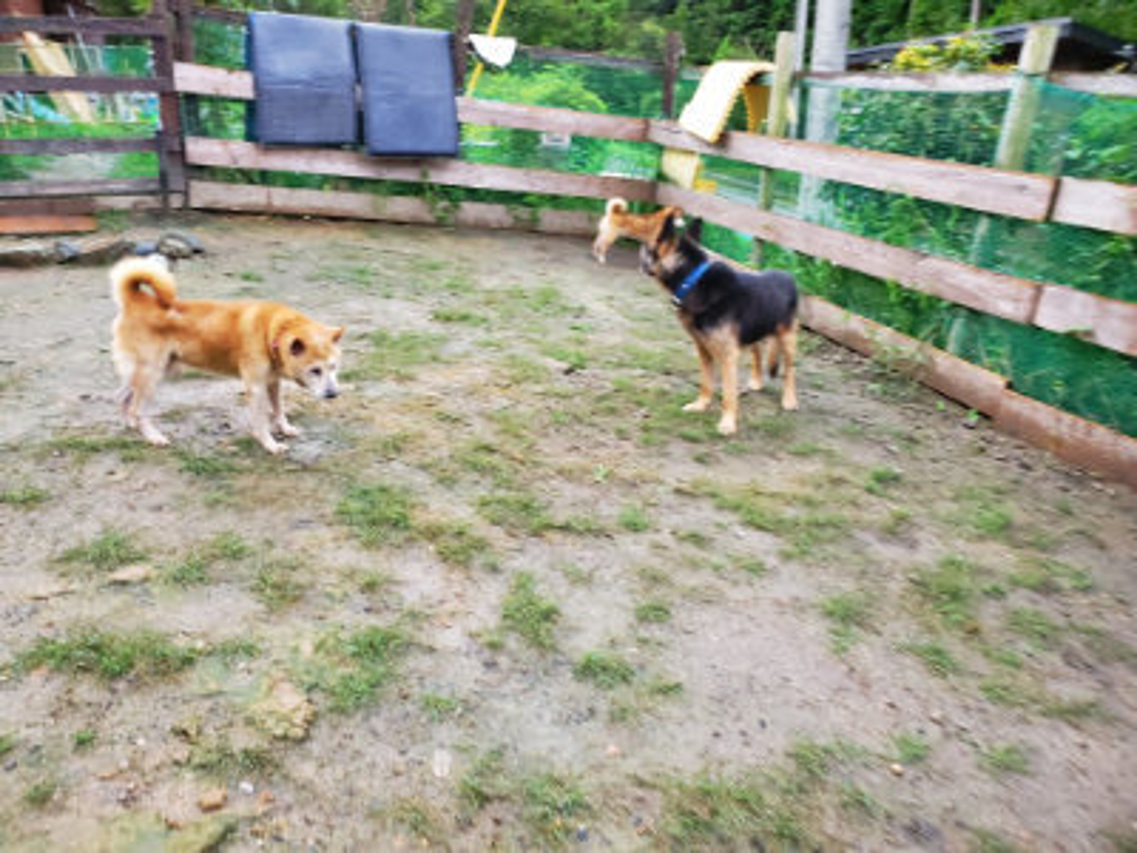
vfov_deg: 53.1
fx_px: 854
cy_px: 426
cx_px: 568
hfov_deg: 67.3
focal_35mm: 26
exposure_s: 1/120
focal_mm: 4.3
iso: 250
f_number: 2.4
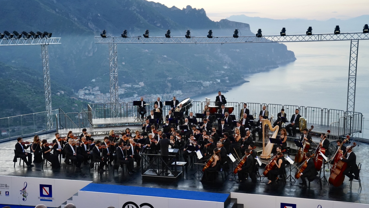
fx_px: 509
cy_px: 122
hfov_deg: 39.9
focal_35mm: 52
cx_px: 183
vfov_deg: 23.0
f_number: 5
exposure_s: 1/250
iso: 4000
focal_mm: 49
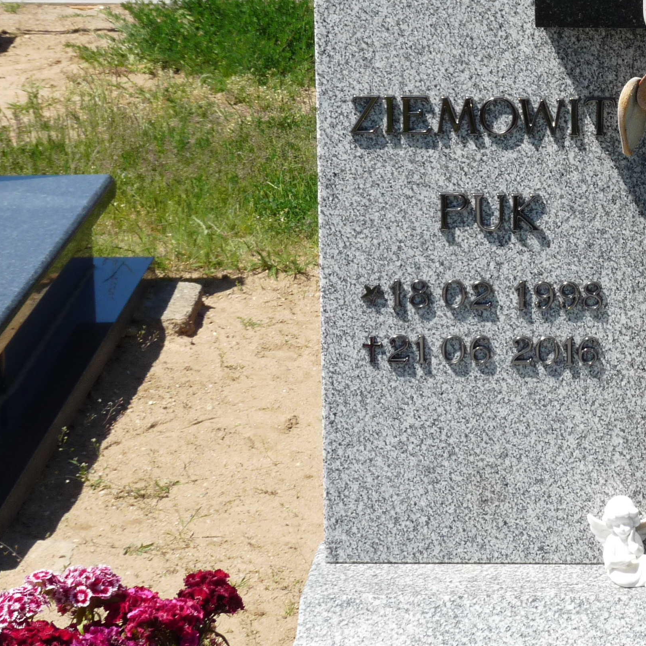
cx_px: 695
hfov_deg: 15.5
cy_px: 141
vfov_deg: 15.7
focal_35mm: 110
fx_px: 2322
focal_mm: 9.8
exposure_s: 1/320
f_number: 5.6
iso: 100
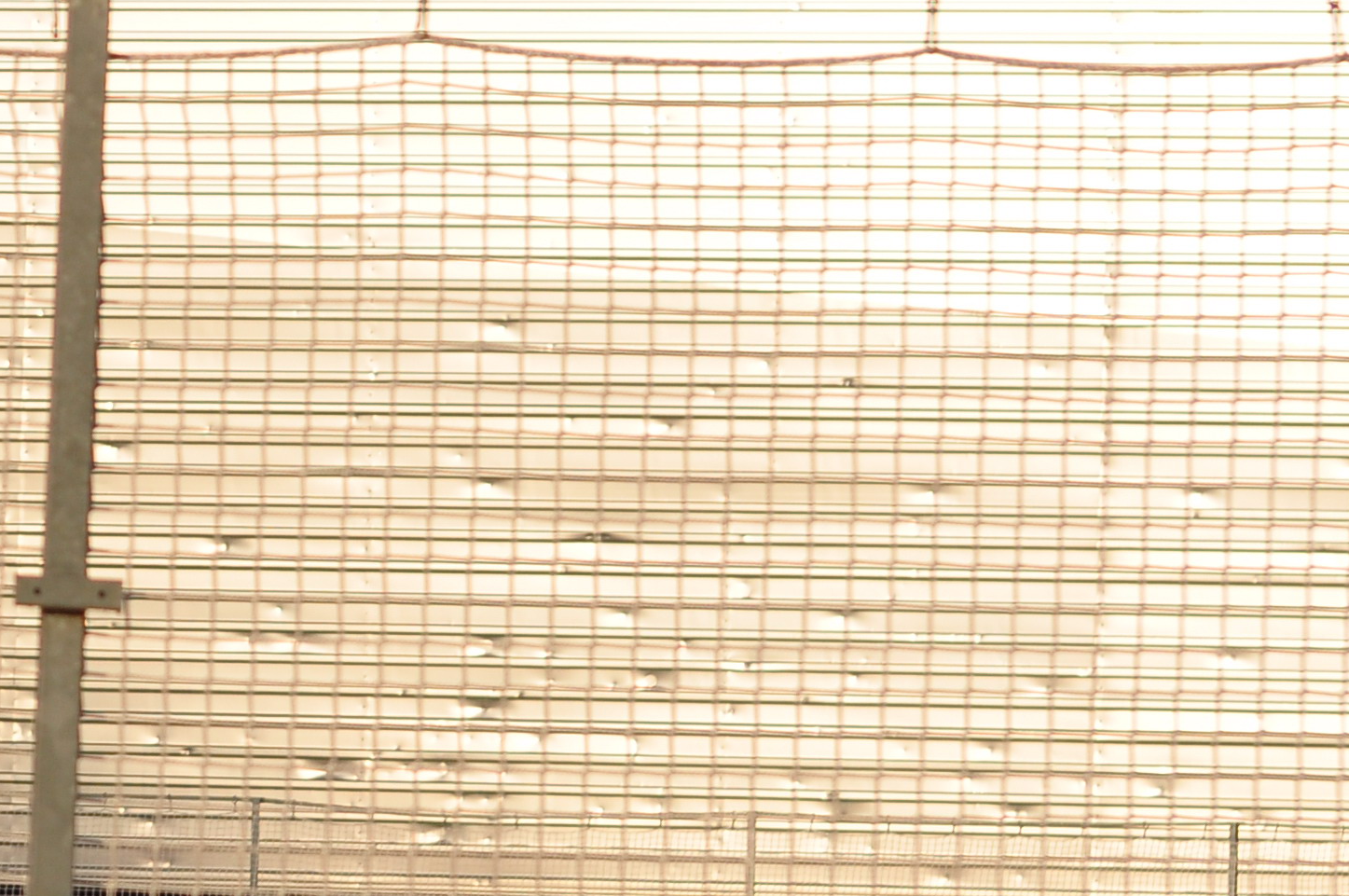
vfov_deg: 4.1
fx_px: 12481
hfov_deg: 6.1
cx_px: -602
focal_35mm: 333
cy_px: 350
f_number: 6.3
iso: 200
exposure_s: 1/2000
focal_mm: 75
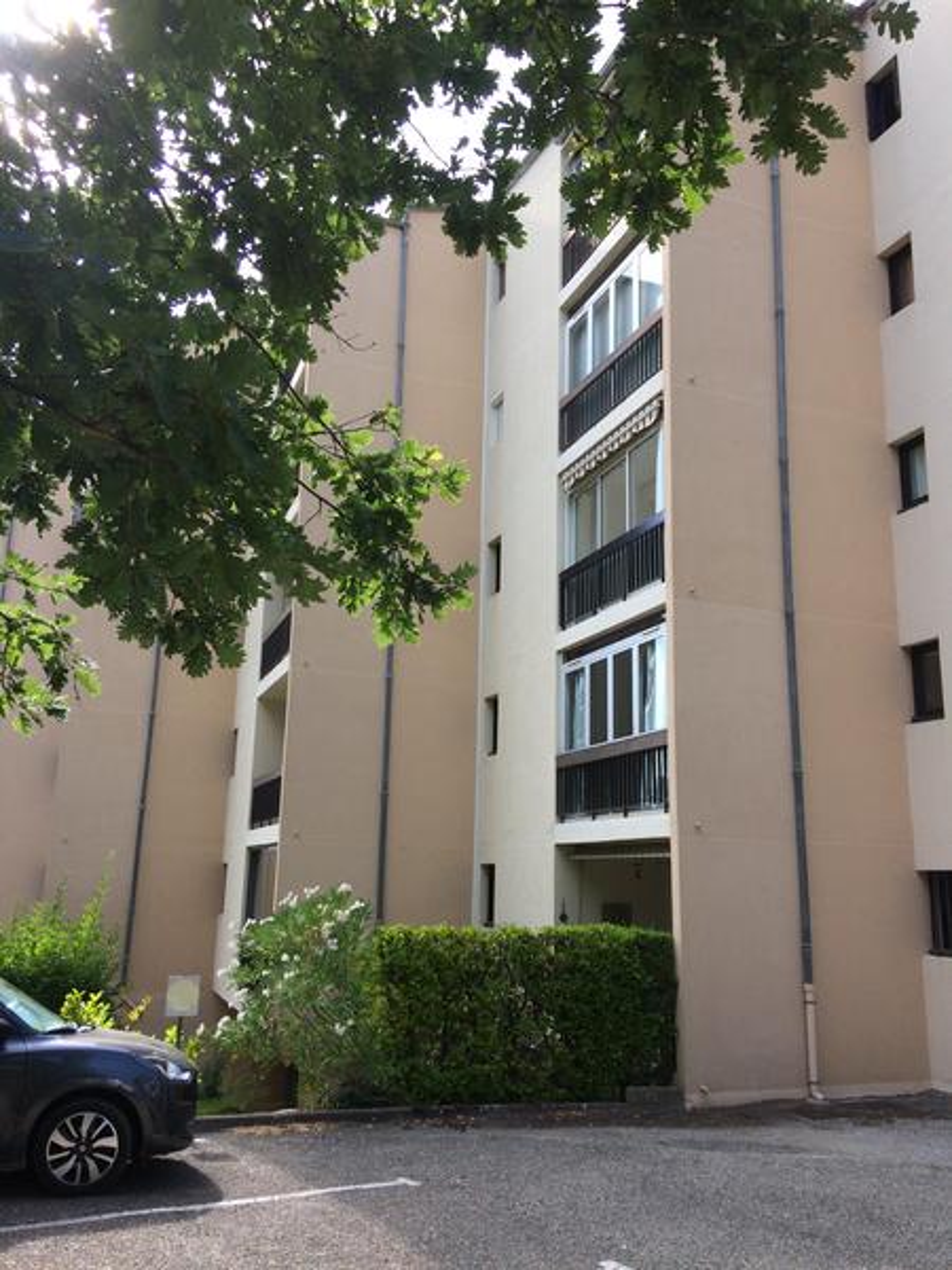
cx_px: 476
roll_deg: -0.6
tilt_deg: +10.2
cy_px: 635
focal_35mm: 29
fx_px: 1063
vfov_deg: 61.7
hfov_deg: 48.2
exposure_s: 1/507
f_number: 2.2
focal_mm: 4.15
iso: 32
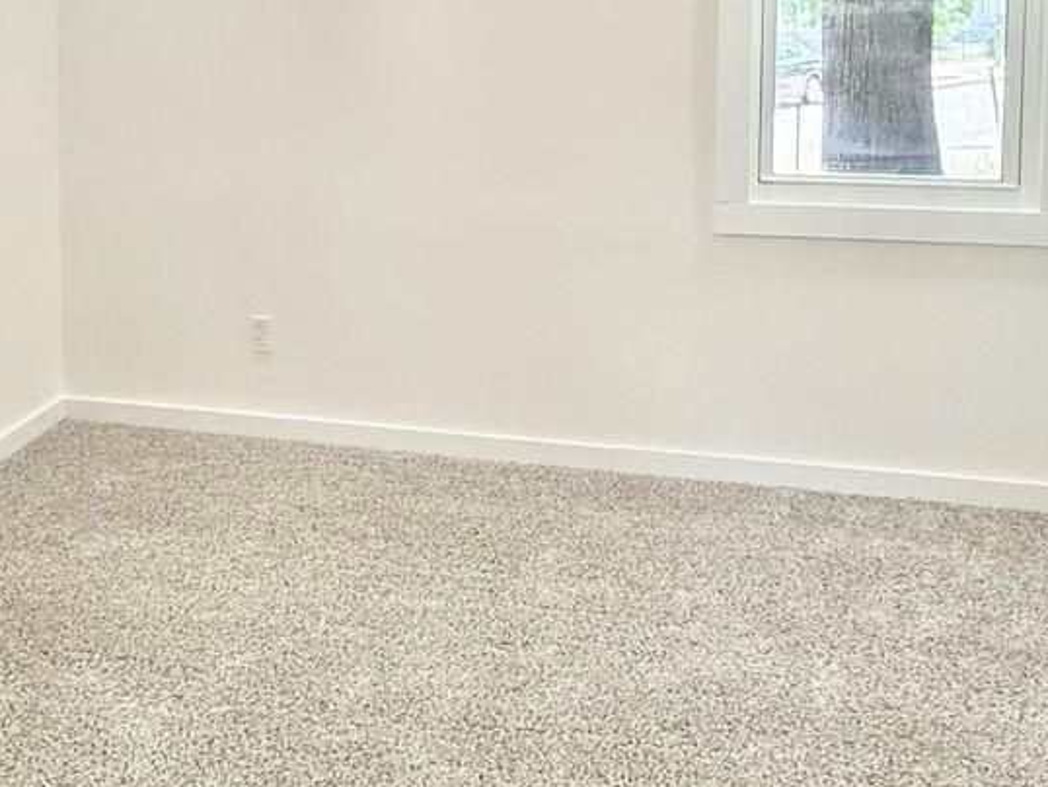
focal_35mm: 39
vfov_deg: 34.6
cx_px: 429
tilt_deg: -3.3
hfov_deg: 47.6
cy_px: 65
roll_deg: -0.3
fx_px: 1181
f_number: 2.2
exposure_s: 1/120
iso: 100
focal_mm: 2.22
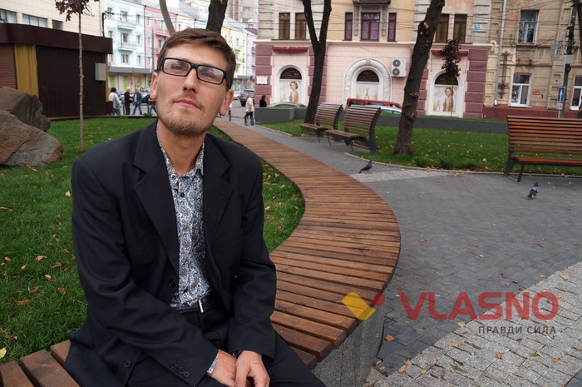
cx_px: 291
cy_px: 194
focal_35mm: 27
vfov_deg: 47.8
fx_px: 436
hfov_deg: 67.4
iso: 100
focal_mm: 18
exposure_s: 1/125
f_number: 5.6
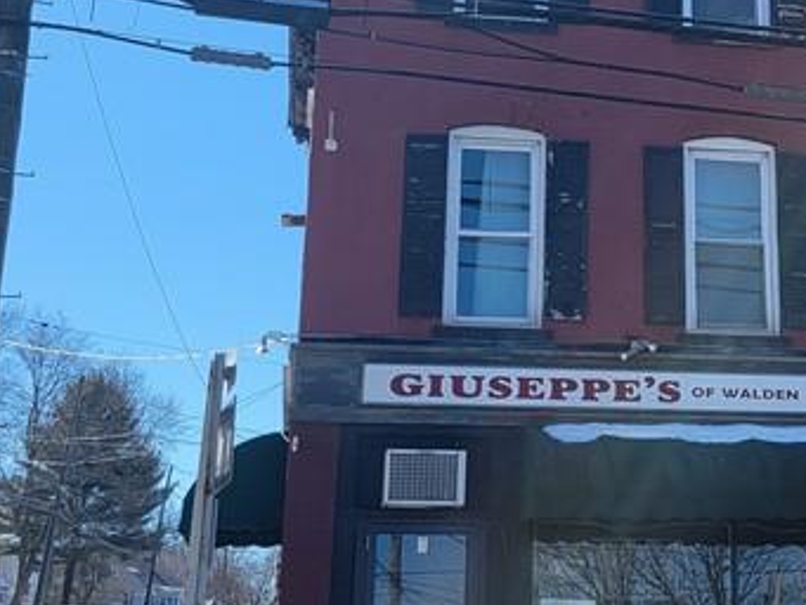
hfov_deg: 24.4
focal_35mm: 78
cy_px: 121
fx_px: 1817
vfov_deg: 18.7
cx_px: 709
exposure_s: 1/1910
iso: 40
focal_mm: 5.4
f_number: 1.8
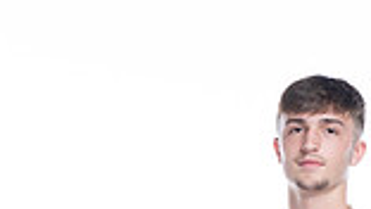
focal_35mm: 205
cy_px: 530
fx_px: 2018
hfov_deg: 10.5
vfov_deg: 5.7
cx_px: 235
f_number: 5.6
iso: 400
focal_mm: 68
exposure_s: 1/250
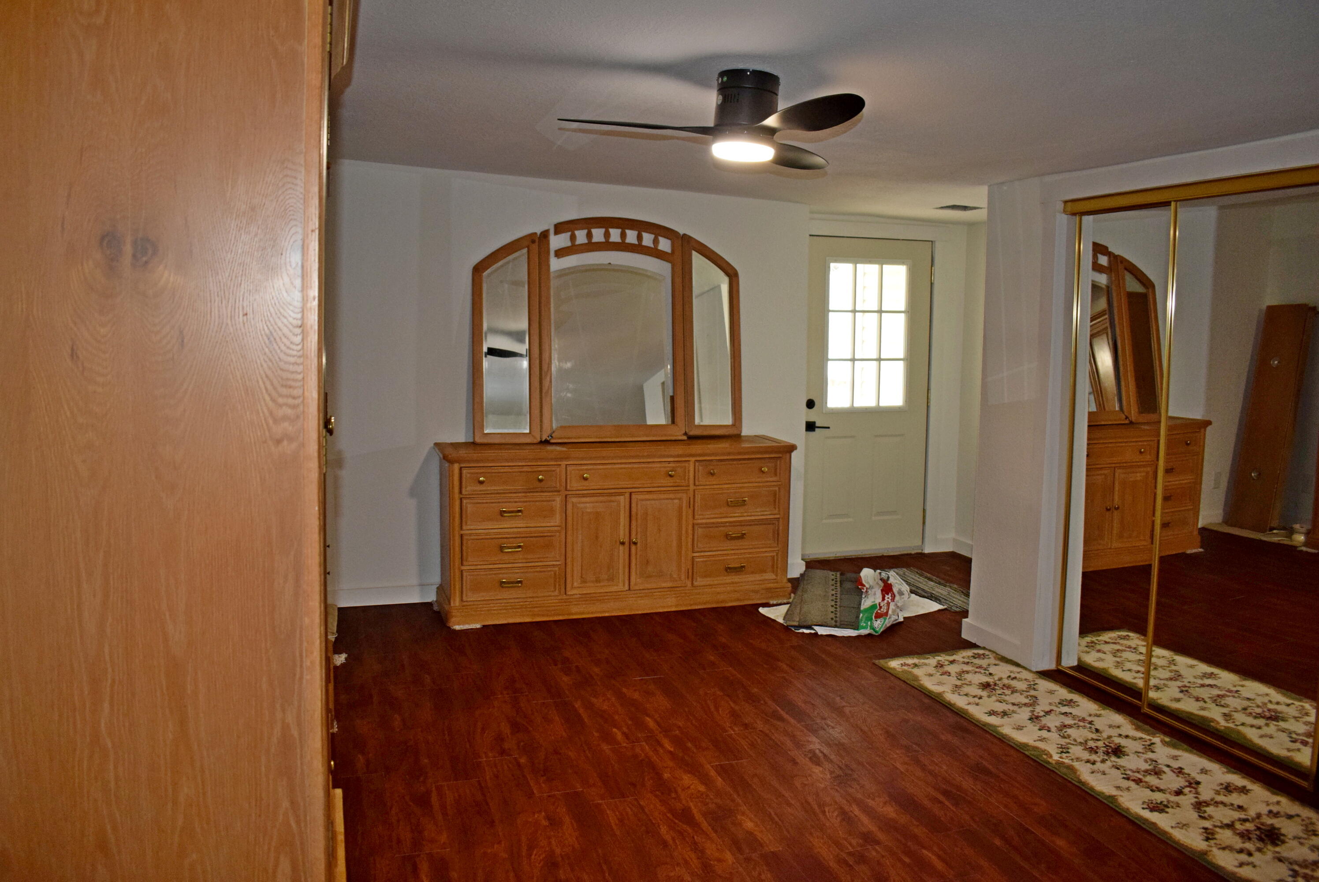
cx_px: 660
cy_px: 441
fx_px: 990
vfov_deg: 48.0
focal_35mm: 27
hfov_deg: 67.3
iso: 1600
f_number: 3.5
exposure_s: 1/60
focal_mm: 18
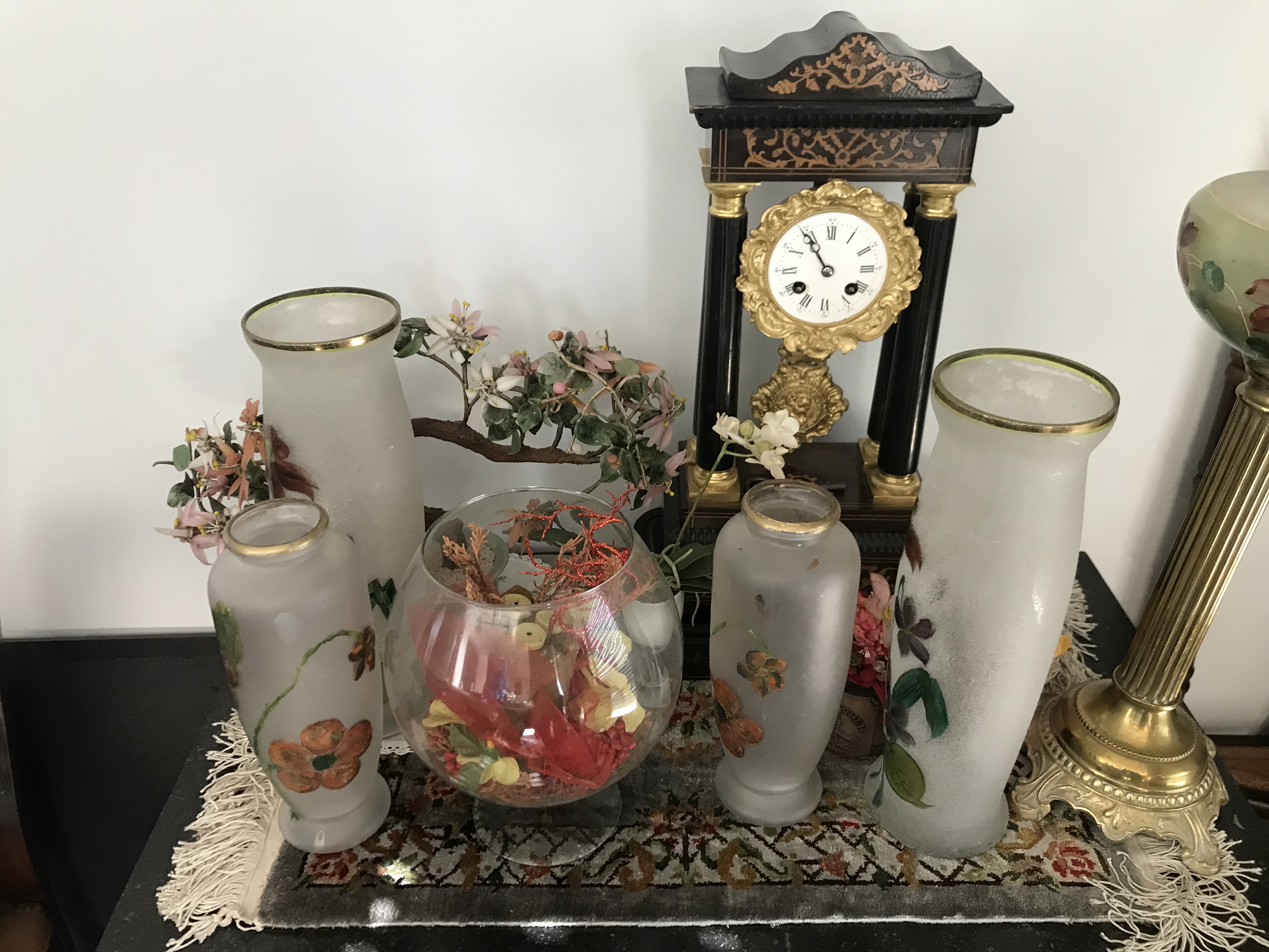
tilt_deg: -29.8
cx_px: 634
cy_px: 476
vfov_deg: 49.7
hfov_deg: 63.4
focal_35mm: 28
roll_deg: +0.6
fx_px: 1026
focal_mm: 3.99
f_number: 1.8
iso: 40
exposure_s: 1/17
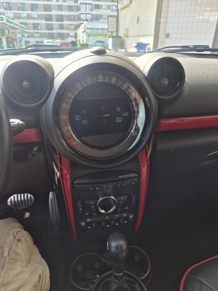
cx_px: 109
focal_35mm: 23
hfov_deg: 58.9
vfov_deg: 73.9
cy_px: 146
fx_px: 193
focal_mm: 5.4
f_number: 1.8
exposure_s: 1/658
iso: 80
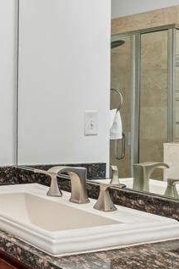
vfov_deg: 43.6
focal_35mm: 45
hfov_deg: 21.8
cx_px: -124
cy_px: 126
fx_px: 336
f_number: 8
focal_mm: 14
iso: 500
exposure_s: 1/10
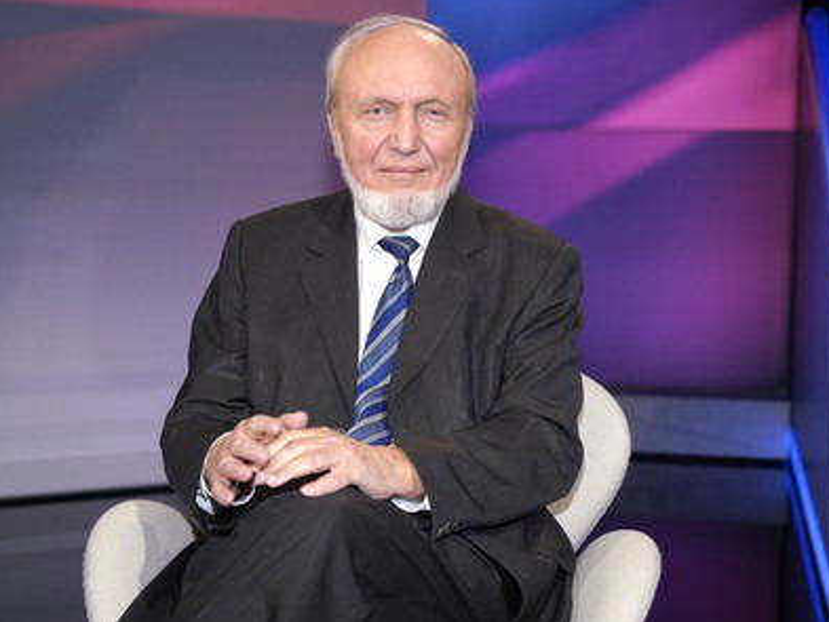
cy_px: 310
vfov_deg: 22.9
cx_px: 389
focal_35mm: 64
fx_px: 1533
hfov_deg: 30.2
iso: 1600
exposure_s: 1/160
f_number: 5
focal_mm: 58
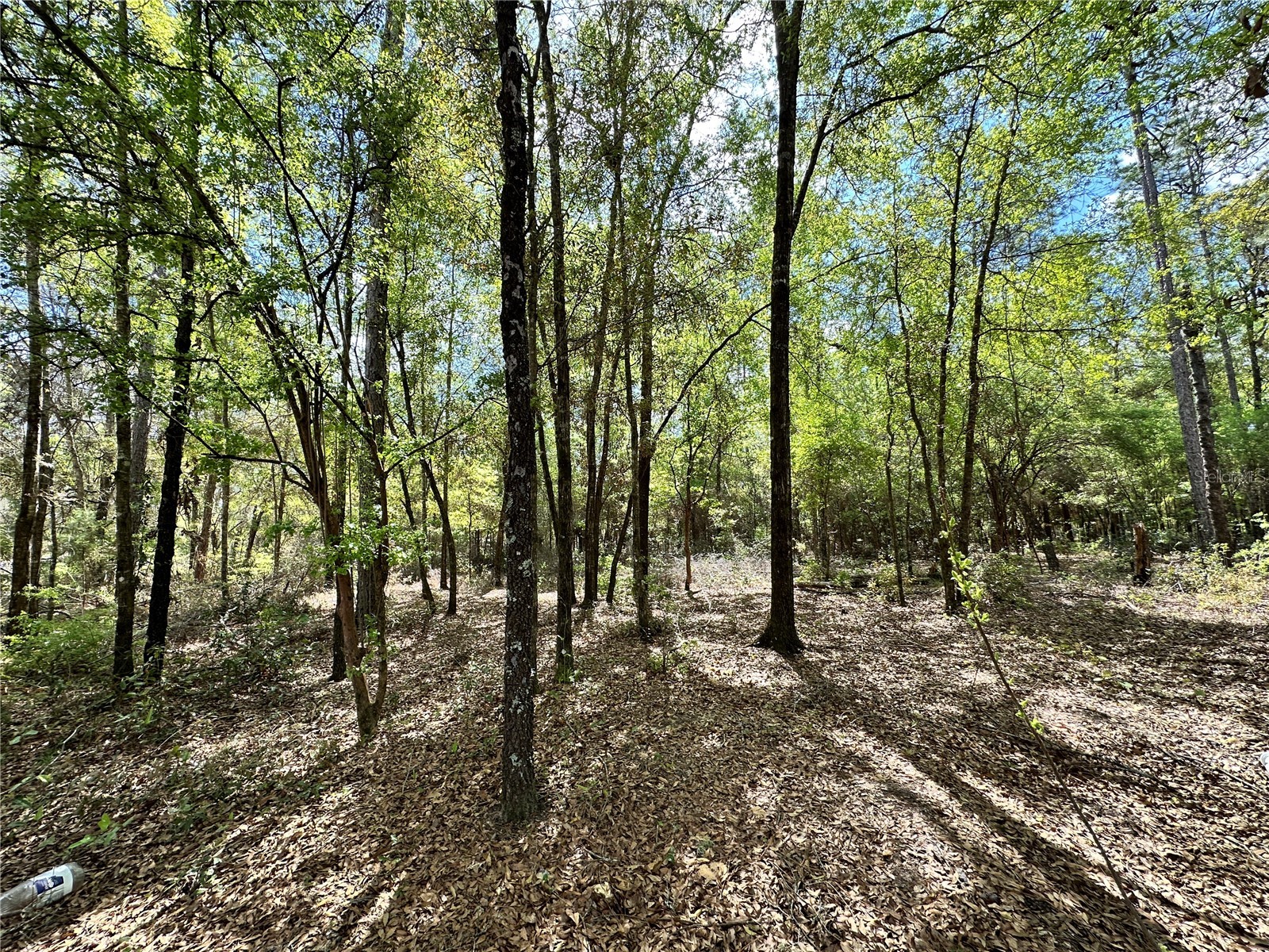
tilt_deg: +7.7
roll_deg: +0.3
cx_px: 634
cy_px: 476
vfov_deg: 85.7
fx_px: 513
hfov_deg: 102.1
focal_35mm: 14
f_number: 2.2
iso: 40
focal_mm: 2.22
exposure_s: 1/333
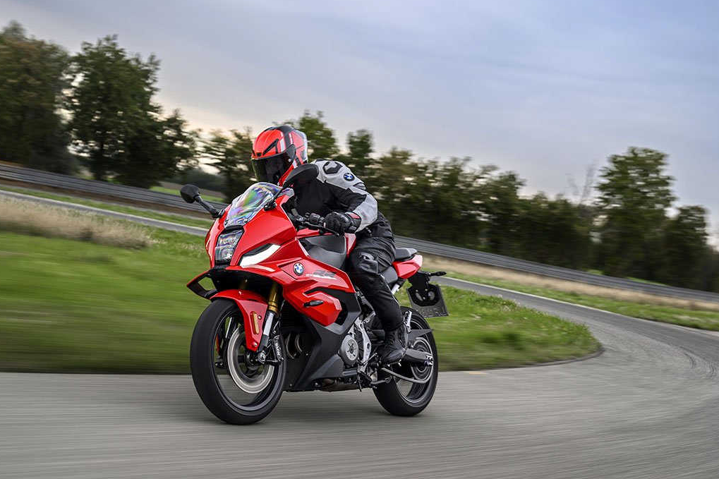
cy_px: 266
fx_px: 1058
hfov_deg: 37.5
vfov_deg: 25.5
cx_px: 373
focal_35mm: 53
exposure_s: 1/25
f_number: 4.5
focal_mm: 45
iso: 50
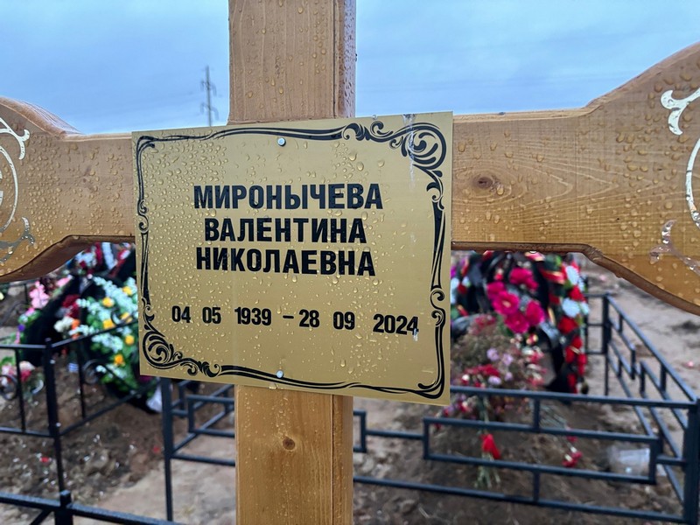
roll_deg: +1.4
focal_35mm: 26
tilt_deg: -8.6
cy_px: 262
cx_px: 350
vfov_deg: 53.1
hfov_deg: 67.3
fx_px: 526
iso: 400
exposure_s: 1/60
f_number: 1.6
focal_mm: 5.96
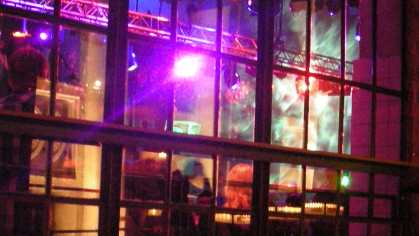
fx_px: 1122
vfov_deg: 12.0
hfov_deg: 20.8
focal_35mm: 101
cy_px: 172
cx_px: 67
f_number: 3
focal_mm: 5.8
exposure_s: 2
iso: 400
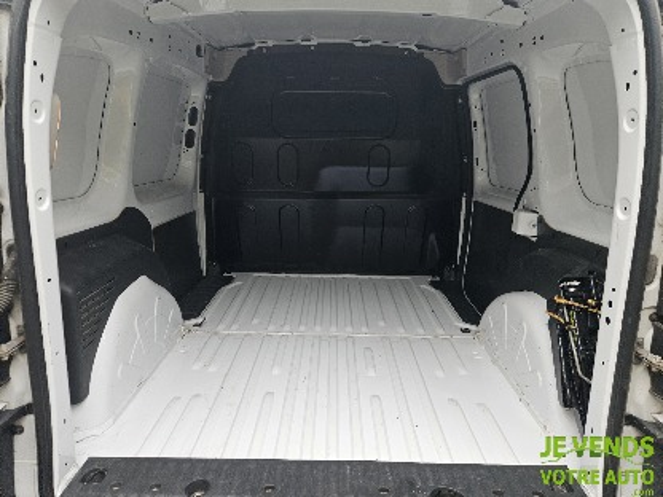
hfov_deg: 73.9
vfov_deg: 58.9
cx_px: 332
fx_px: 441
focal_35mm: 23
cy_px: 248
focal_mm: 5.4
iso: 80
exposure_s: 1/180
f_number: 1.8
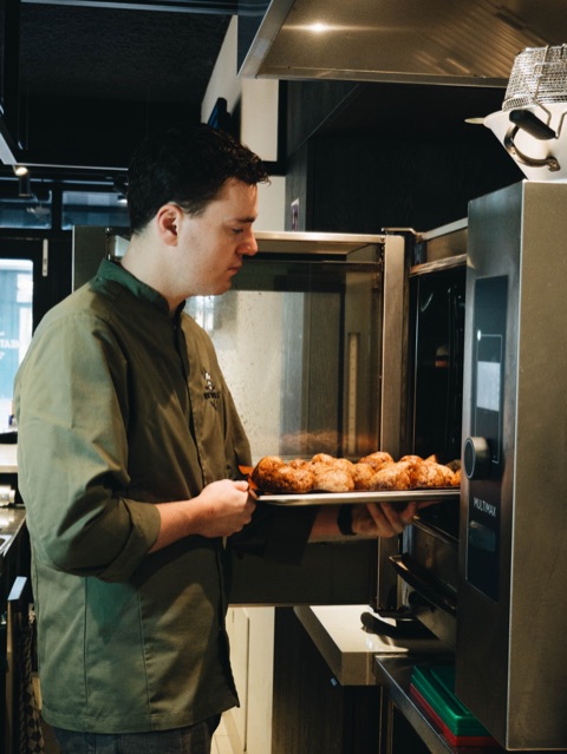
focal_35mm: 56
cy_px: 377
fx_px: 1222
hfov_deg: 26.1
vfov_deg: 34.3
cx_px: 284
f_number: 4.7
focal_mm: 28
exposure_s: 1/50
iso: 800
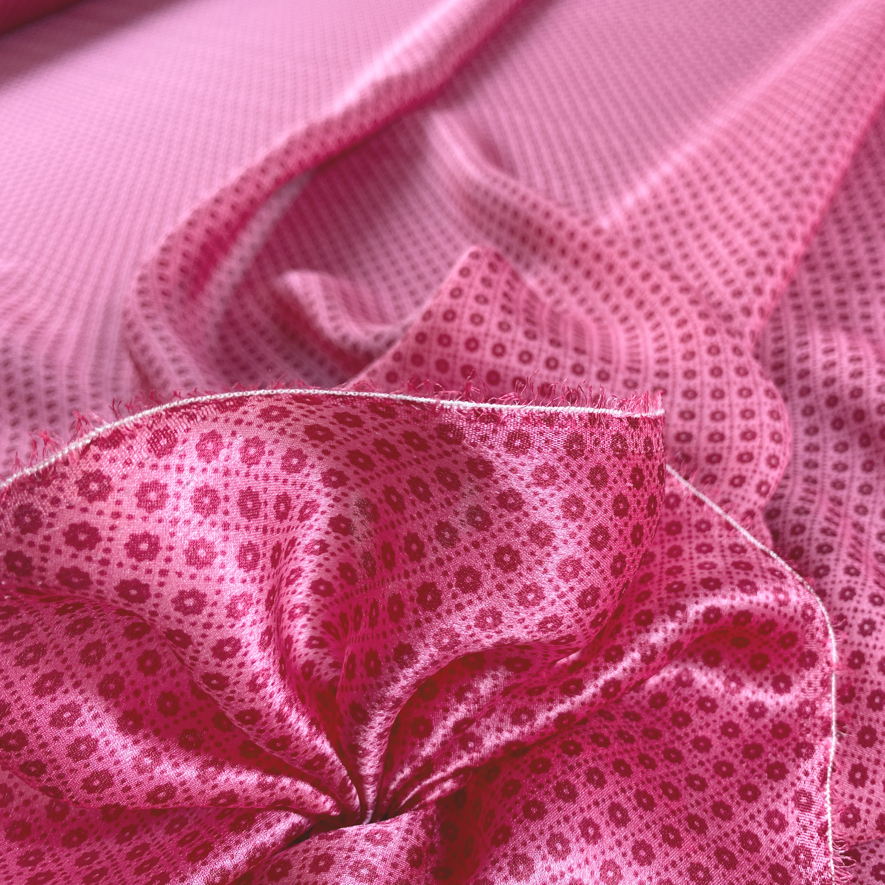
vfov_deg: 54.0
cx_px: 597
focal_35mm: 30
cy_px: 442
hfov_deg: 52.9
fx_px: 868
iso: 100
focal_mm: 4.25
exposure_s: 1/100
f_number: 1.8
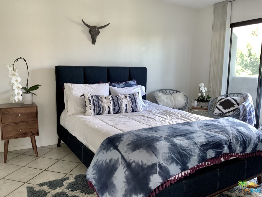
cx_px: 131
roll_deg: -0.4
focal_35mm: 29
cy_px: 98
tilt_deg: -9.1
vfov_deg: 48.2
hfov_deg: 61.7
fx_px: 219
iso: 50
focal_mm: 3
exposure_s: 1/60
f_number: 1.8
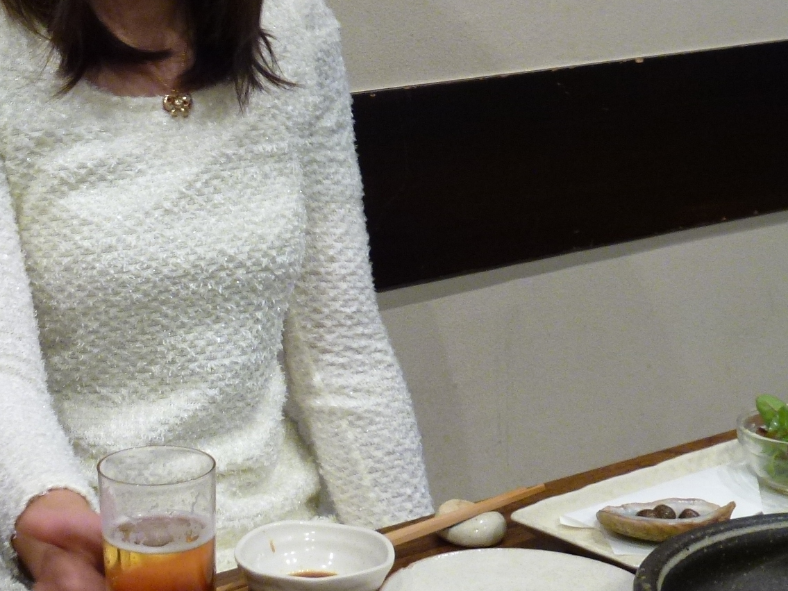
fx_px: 1684
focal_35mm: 74
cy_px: 108
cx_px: 110
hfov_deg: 25.7
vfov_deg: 19.7
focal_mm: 7.4
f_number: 3.9
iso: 200
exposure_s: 1/5
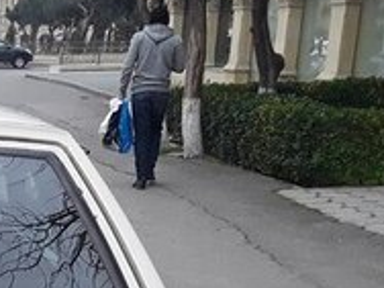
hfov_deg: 18.9
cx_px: -141
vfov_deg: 14.7
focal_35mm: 95
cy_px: 410
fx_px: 1054
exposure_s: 1/370
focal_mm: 2.91
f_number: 1.9
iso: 40
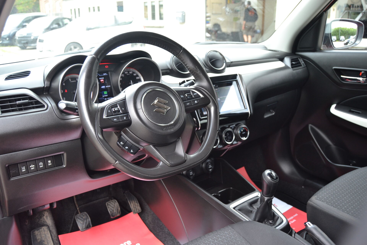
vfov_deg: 43.6
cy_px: 122
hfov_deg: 61.9
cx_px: 184
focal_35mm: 30
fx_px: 306
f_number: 5
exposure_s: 1/100
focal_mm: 20
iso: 400
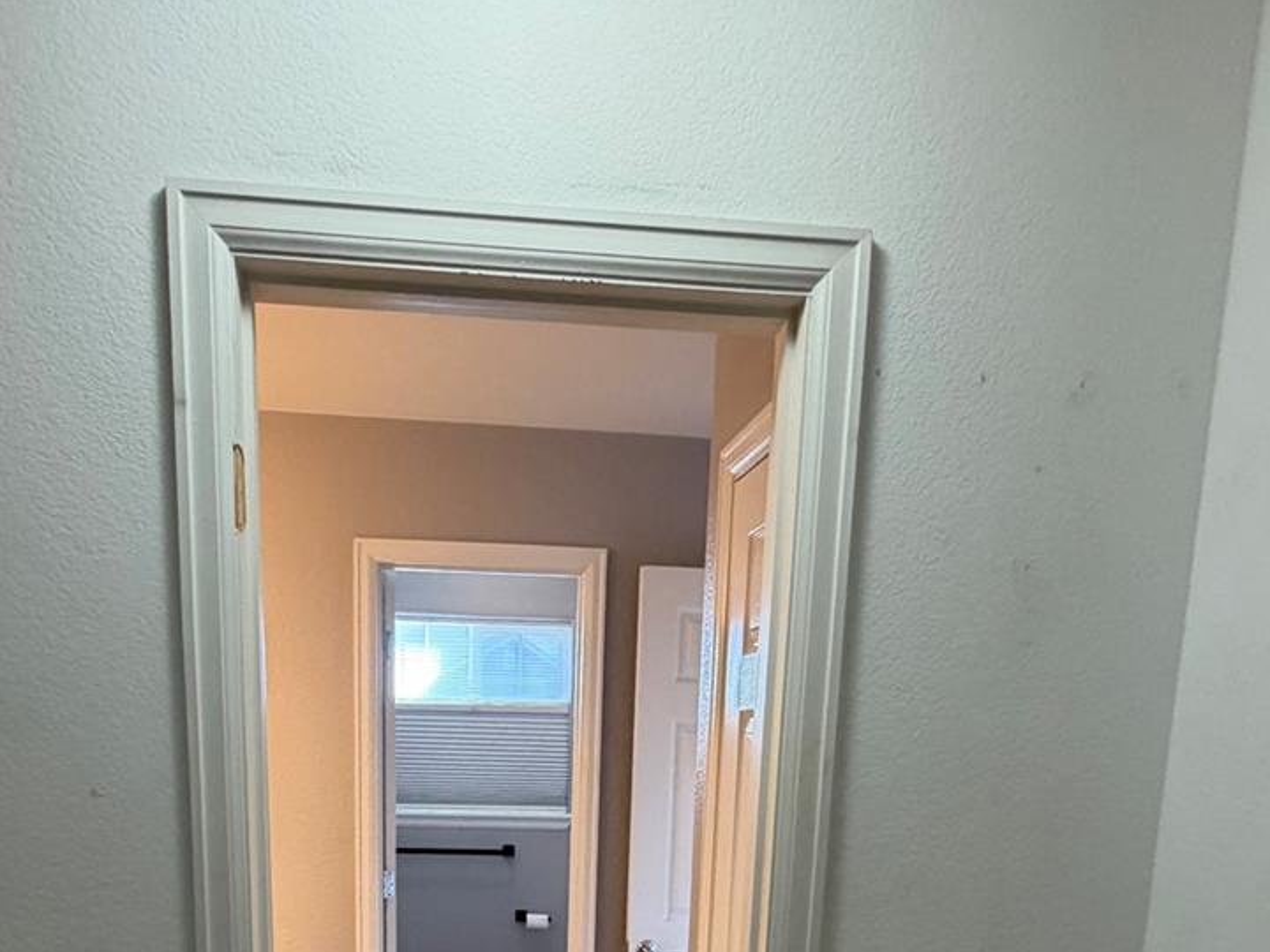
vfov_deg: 43.7
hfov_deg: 63.3
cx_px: 564
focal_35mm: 28
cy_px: 917
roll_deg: -1.4
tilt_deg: -10.5
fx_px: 1027
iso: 200
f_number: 2.2
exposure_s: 1/60
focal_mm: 2.22
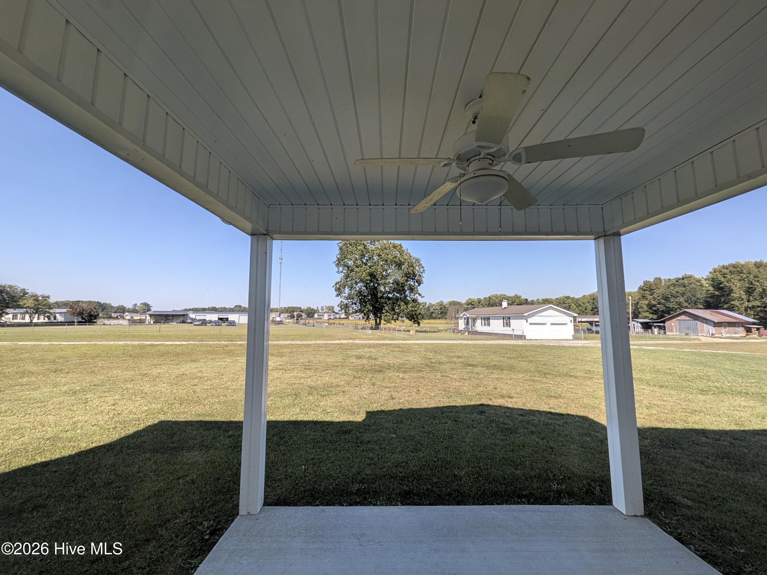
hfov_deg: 102.1
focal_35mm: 14
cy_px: 288
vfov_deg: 85.7
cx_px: 384
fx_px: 310
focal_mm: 1.85
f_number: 2.2
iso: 51
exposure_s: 1/1119
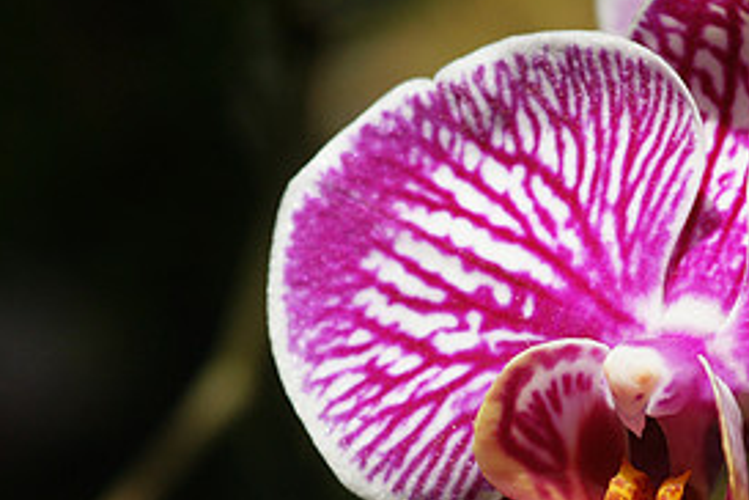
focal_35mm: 319
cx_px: 722
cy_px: 422
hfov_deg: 6.4
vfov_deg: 4.3
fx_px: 6636
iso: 200
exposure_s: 1/500
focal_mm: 100
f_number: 8
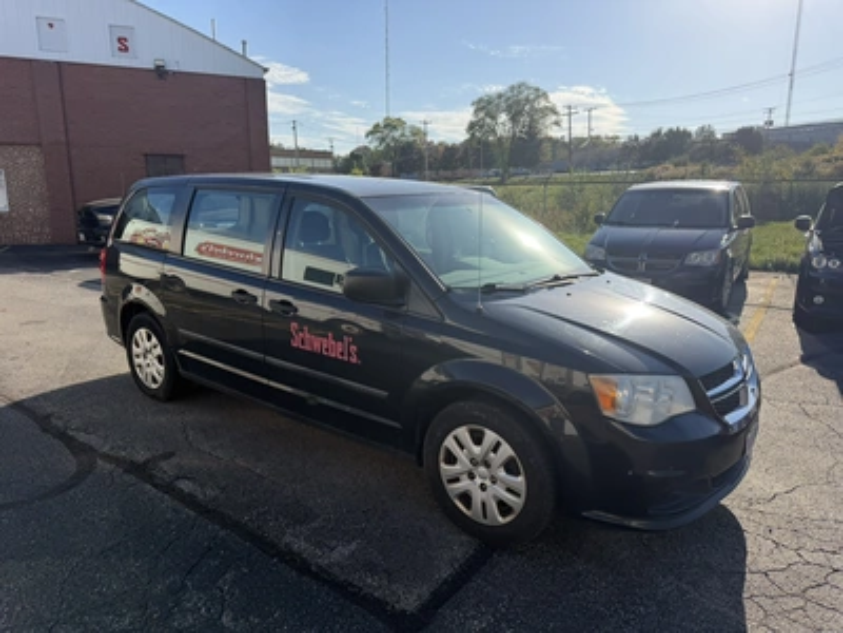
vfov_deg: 56.8
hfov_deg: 71.6
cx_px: 422
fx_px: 584
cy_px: 316
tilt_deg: -9.7
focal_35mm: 24
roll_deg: -0.4
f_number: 1.78
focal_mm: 6.76
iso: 100
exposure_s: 1/4975
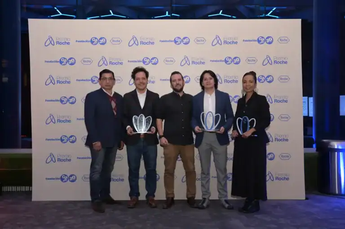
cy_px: 114
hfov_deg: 50.7
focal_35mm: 38
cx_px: 172
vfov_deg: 35.0
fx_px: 364
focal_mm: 38
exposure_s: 1/60
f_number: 4
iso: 1250
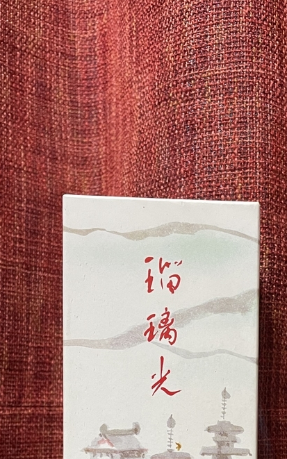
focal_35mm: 50
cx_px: 241
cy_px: 403
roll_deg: -0.1
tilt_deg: +0.0
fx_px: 626
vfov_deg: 37.9
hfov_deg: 25.3
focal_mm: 4.2
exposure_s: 1/33
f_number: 1.6
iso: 500
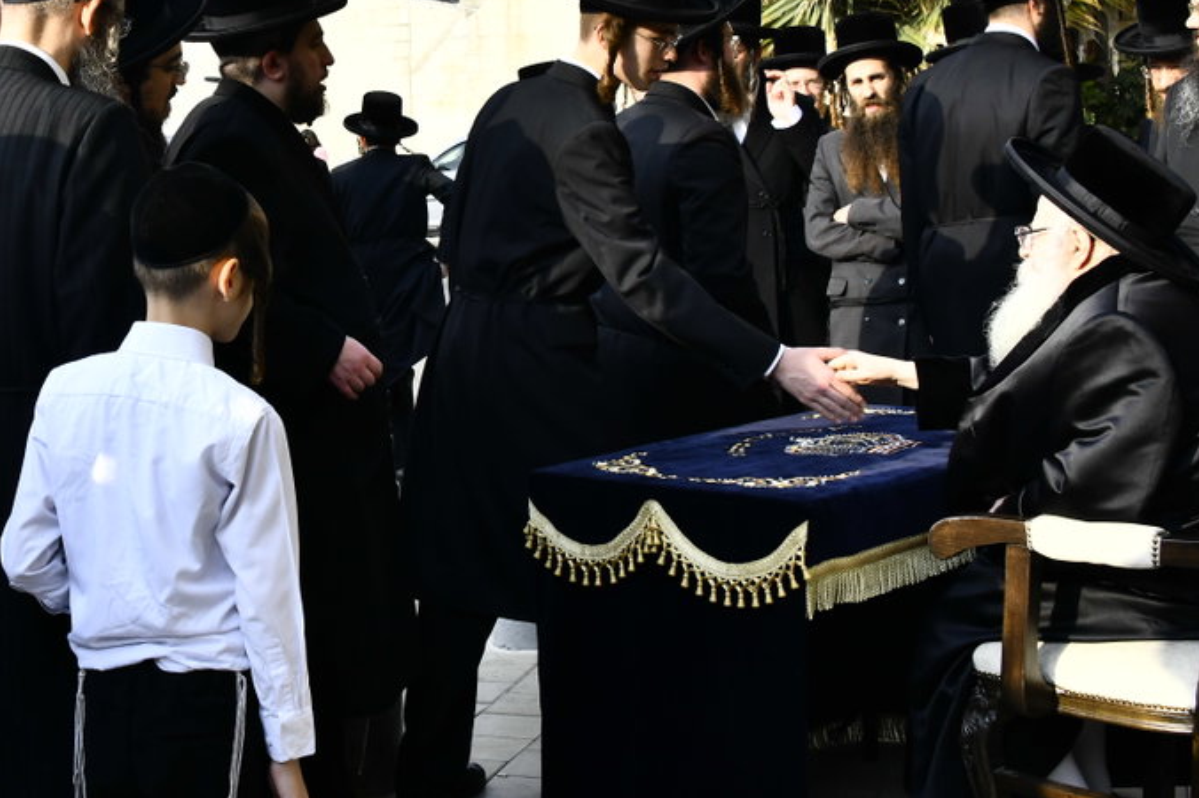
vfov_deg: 23.1
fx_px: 1931
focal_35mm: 58
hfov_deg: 33.0
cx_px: 160
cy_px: 184
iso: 250
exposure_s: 1/500
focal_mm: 28
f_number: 7.1
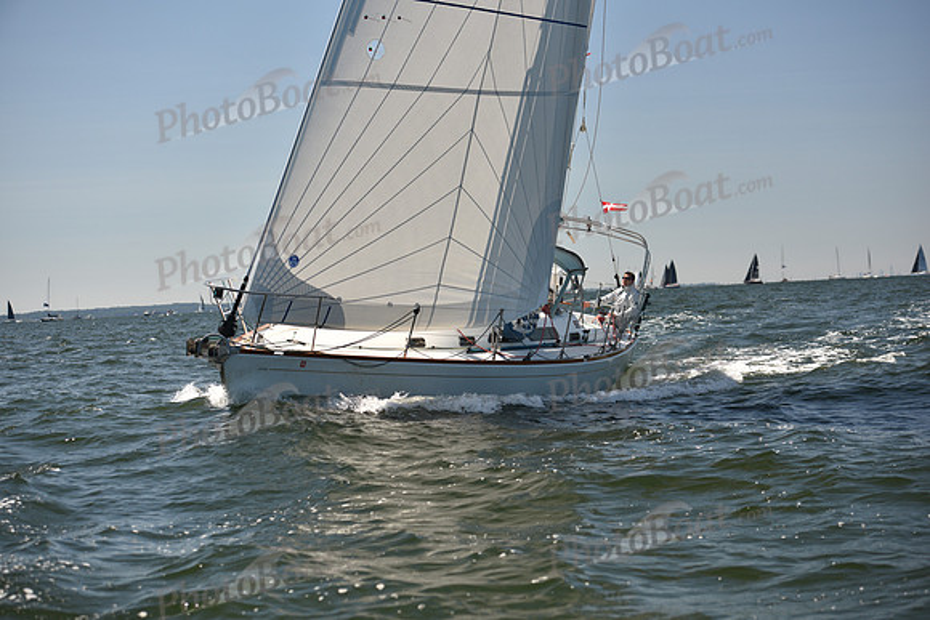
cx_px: 465
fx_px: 1809
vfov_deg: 19.5
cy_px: 310
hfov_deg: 28.8
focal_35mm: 70
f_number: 3.5
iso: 250
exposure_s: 1/1250
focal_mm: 70
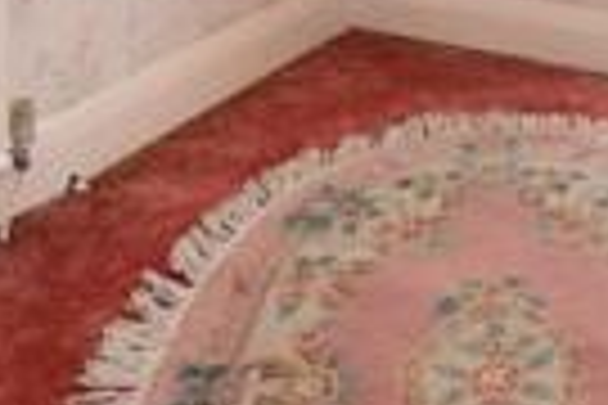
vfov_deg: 14.7
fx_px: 1233
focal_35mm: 73
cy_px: -452
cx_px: 518
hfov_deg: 27.0
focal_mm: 10
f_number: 7.1
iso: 200
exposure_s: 1/25
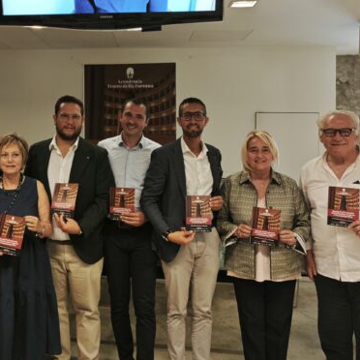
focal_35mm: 42
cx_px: 82
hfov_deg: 38.8
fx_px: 494
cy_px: 124
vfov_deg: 39.6
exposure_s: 1/50
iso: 80
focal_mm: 5.43
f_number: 1.8
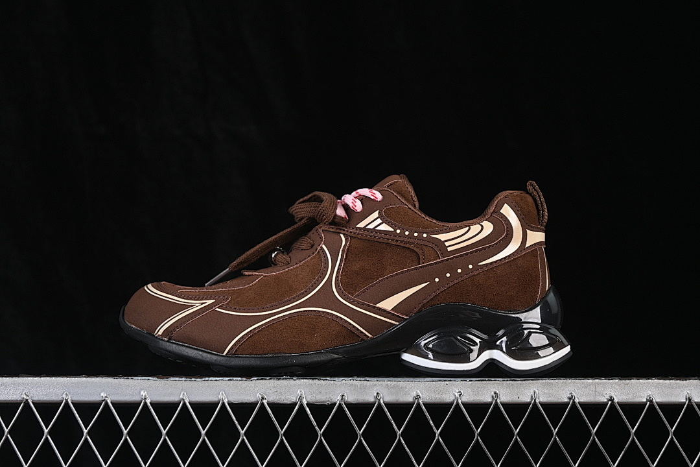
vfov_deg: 18.2
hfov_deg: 27.0
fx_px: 1458
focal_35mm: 75
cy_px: 234
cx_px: 350
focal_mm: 50
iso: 160
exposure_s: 1/60
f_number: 6.3
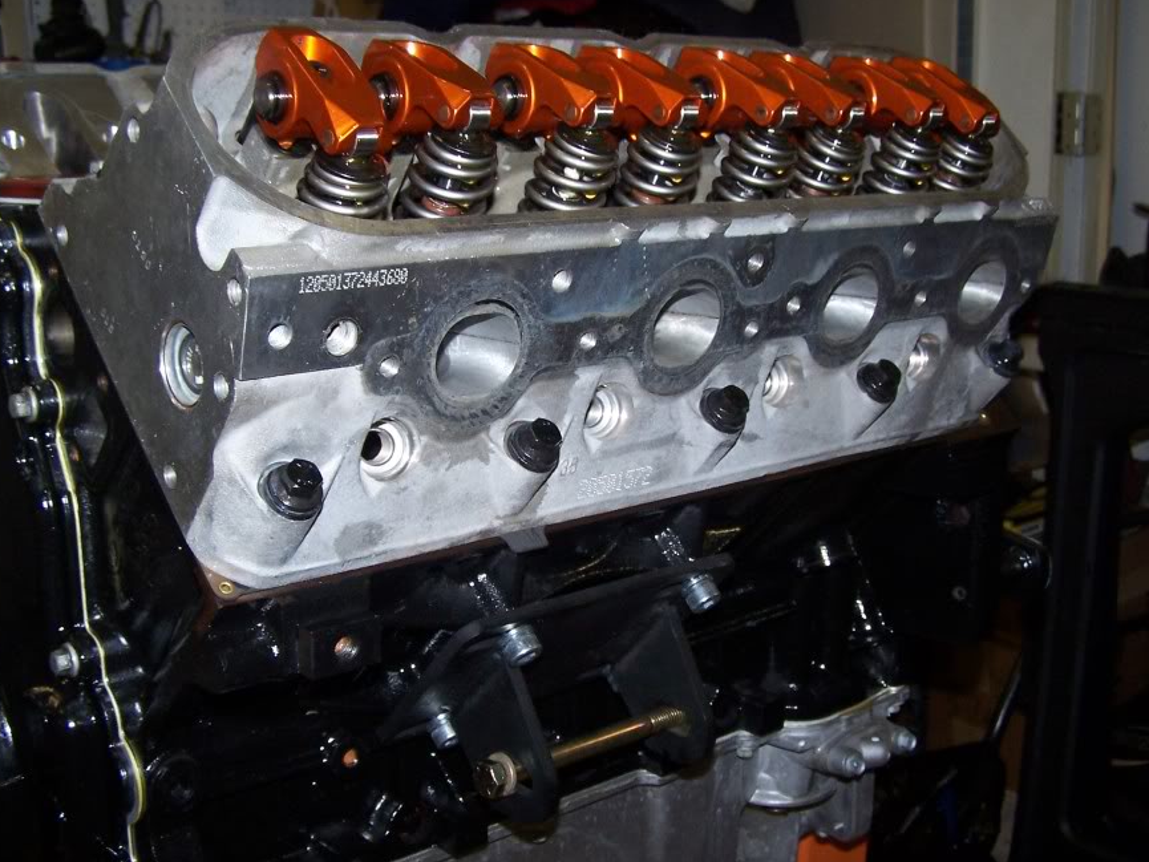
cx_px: 596
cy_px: 440
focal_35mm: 45
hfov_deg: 42.1
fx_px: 1494
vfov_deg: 32.2
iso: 140
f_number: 2.8
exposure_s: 1/60
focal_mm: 6.3
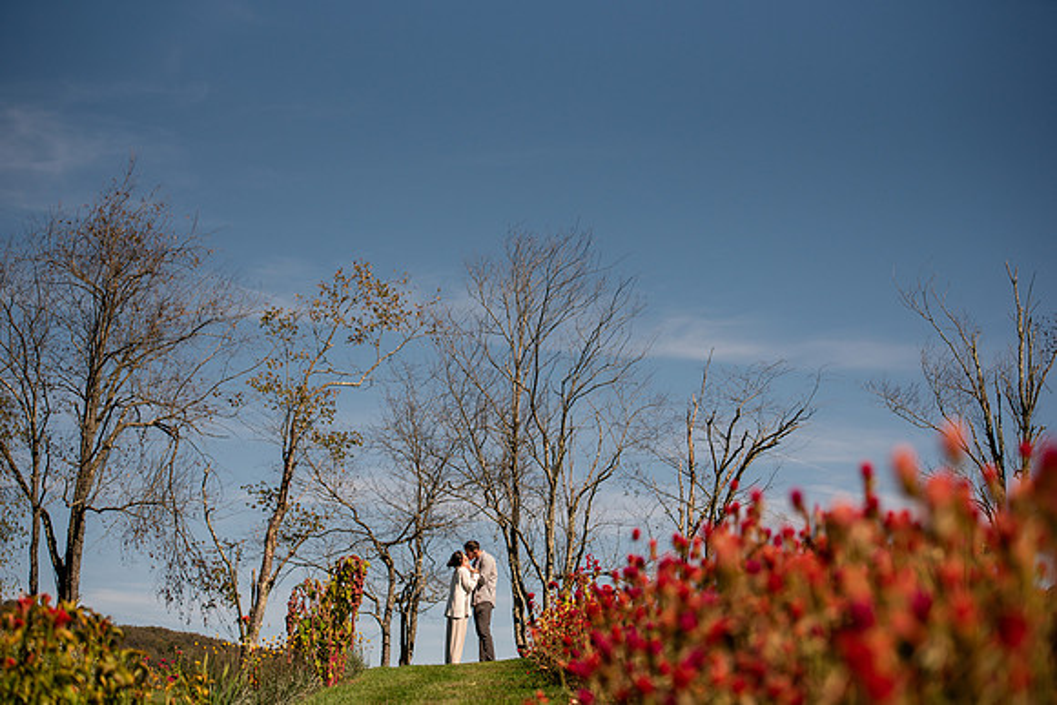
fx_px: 2056
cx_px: 528
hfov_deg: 28.8
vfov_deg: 19.5
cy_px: 352
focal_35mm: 70
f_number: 3.2
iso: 100
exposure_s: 1/4000
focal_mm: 70
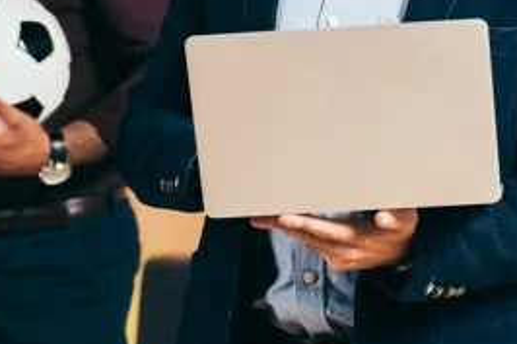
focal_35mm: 259
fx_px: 3717
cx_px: -23
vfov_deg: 5.3
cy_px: -165
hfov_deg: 7.9
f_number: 4
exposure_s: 1/160
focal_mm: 86
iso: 160
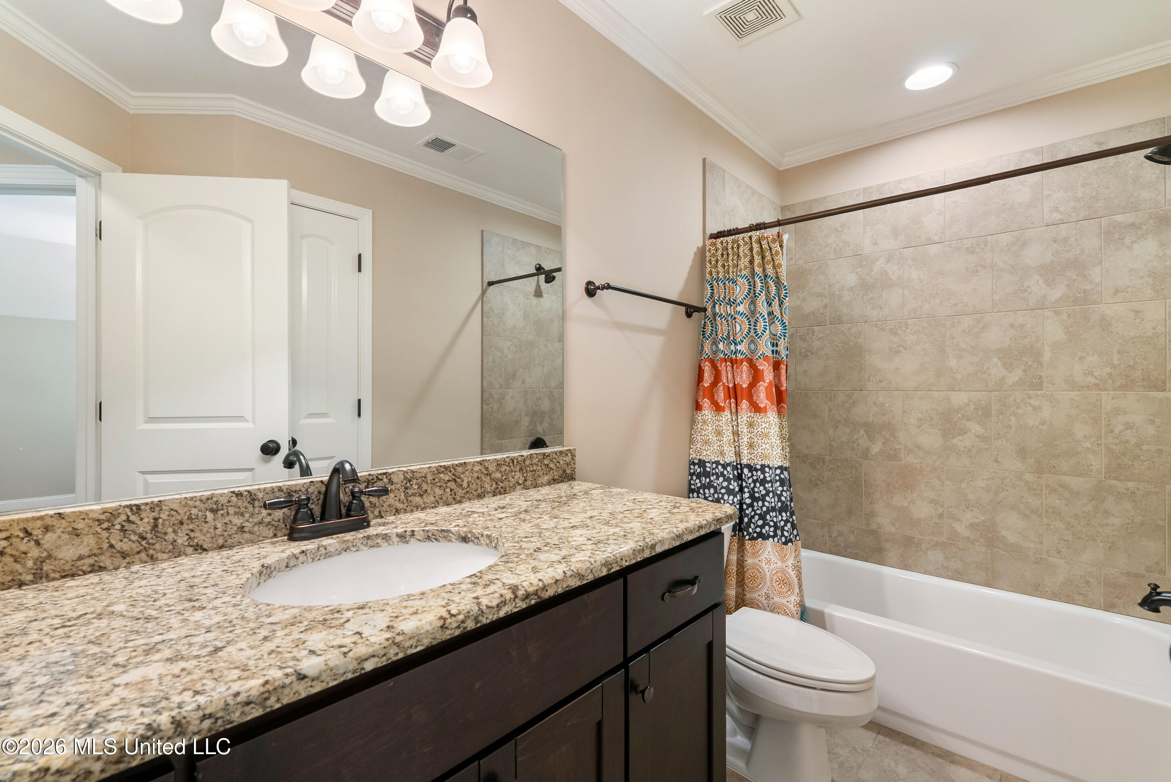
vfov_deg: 73.8
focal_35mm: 16
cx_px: 586
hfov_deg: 96.7
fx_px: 521
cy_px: 391
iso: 800
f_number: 9
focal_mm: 16
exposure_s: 1/2
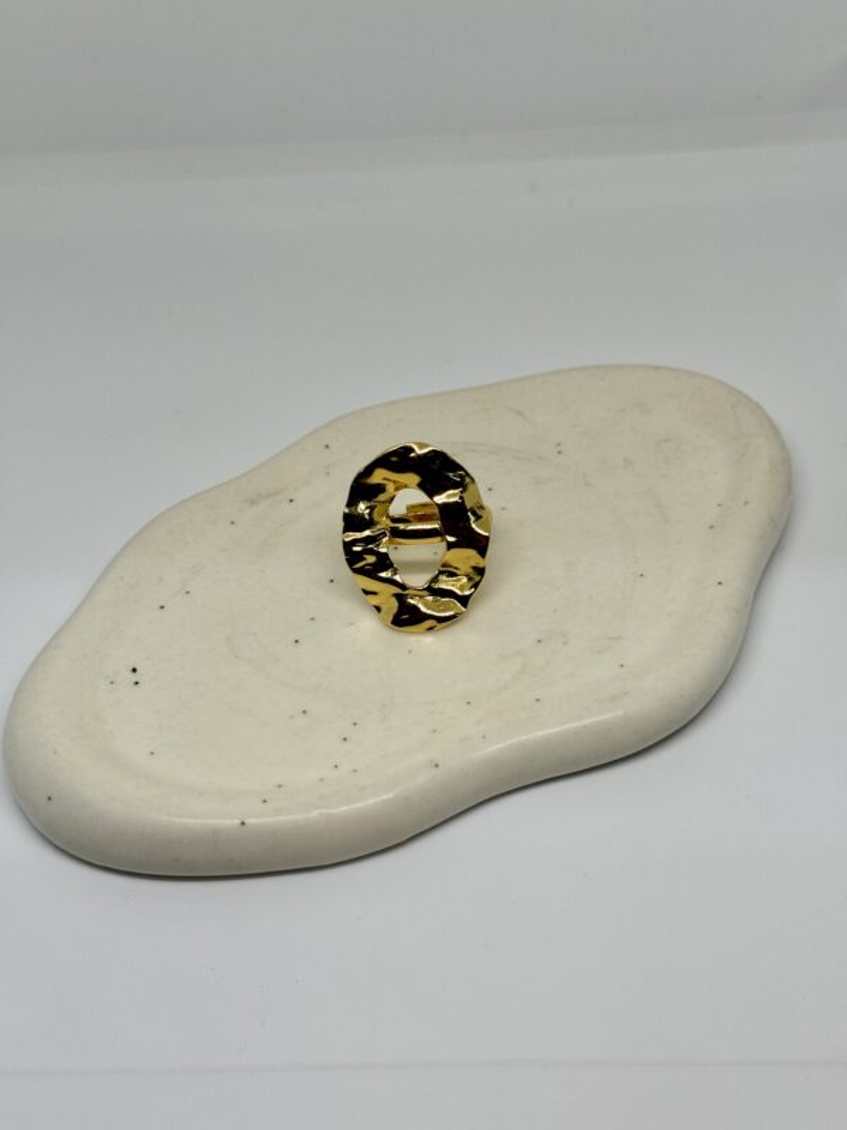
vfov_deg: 39.7
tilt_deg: -40.7
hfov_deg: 30.3
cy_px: 565
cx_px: 424
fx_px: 1566
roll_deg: +4.6
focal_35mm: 48
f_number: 1.78
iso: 64
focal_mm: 6.76
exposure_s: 1/457
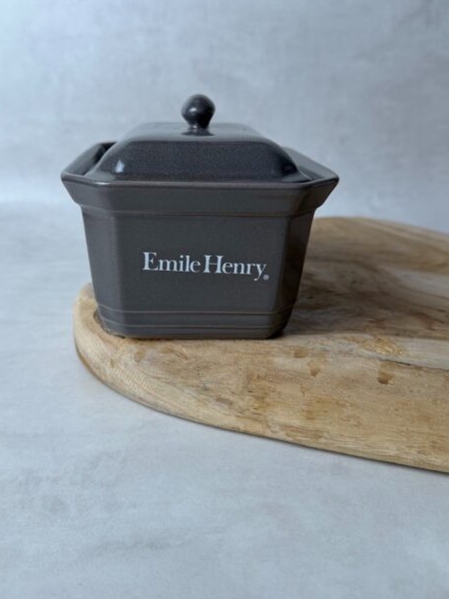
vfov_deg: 56.7
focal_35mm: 32
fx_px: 553
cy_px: 274
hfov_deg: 44.1
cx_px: 200
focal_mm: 6.76
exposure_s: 1/100
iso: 125
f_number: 1.78
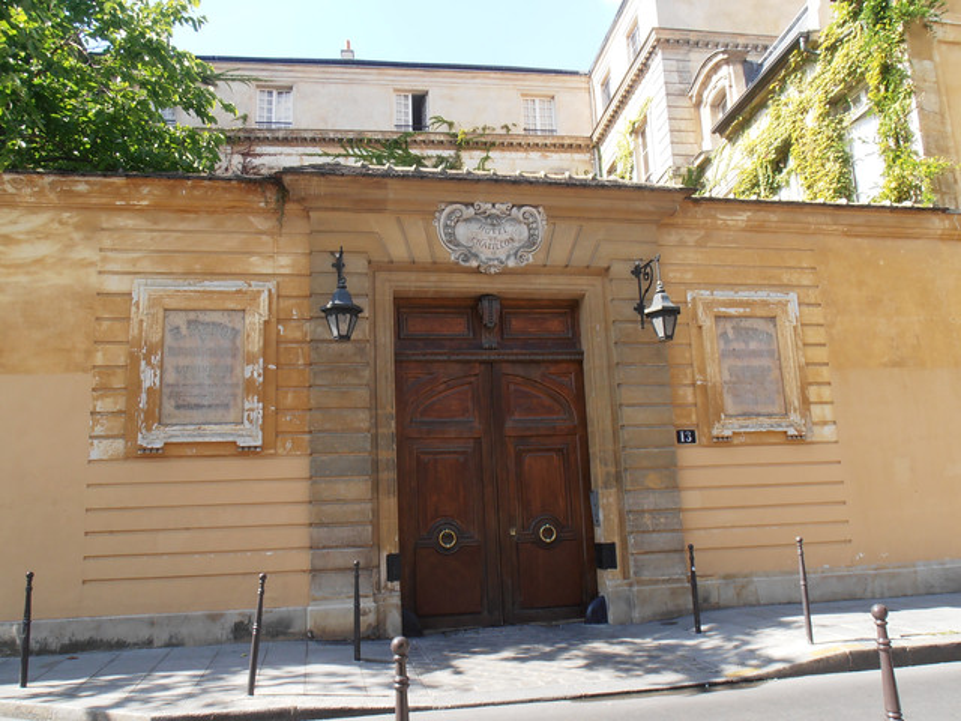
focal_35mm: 30
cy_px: 360
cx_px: 480
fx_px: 833
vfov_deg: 46.8
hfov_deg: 60.0
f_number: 8.8
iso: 80
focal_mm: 5.25
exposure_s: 1/50
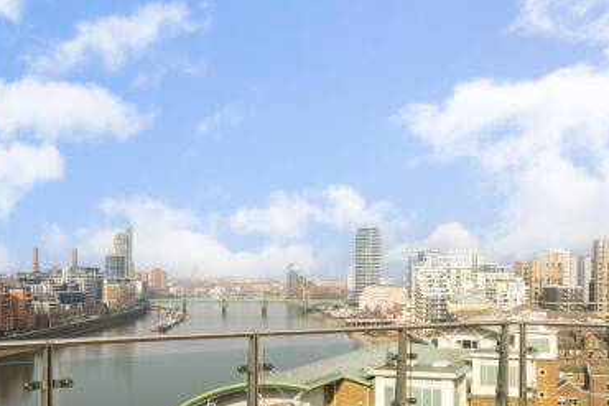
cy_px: 259
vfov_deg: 29.7
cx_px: 346
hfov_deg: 43.5
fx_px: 762
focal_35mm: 45
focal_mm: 35
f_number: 11
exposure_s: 1/500
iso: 500
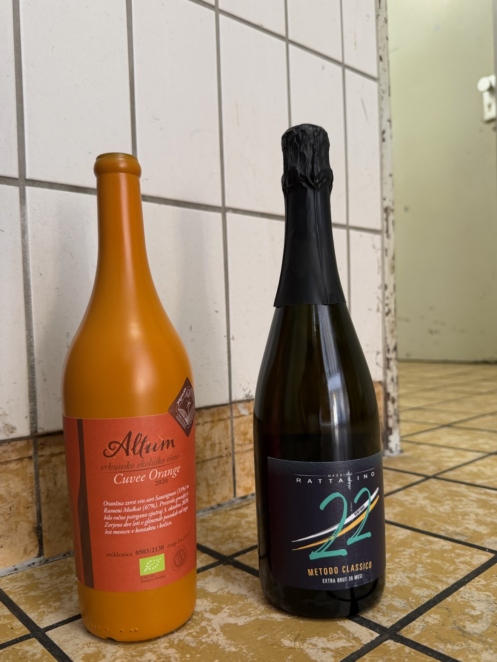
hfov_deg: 49.8
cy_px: 341
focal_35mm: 28
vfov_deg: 63.4
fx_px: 536
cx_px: 240
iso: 200
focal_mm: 6.76
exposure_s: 1/121
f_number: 1.78
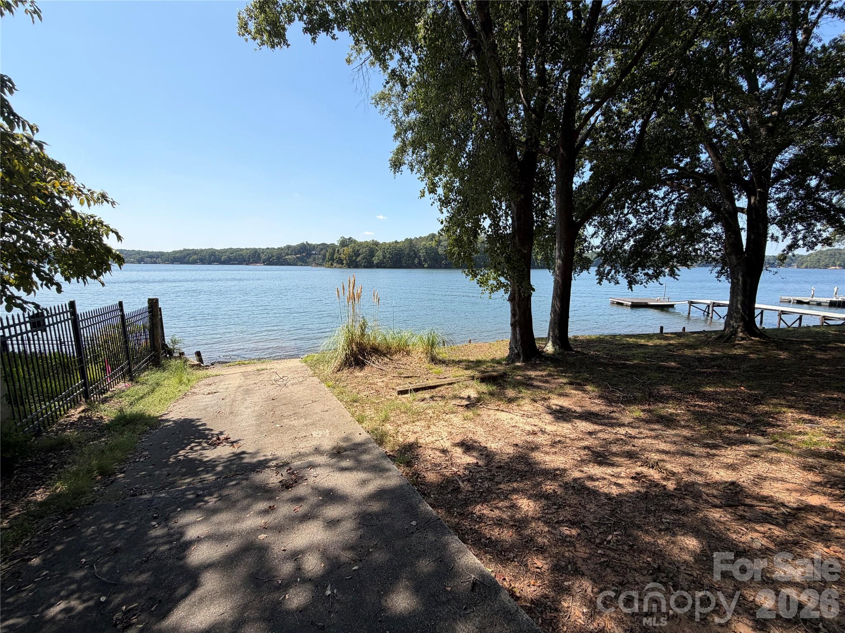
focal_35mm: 14
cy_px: 316
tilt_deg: -9.1
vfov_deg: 85.7
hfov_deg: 102.1
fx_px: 342
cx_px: 422
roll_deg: +0.9
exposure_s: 1/770
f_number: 2.2
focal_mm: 2.22
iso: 25
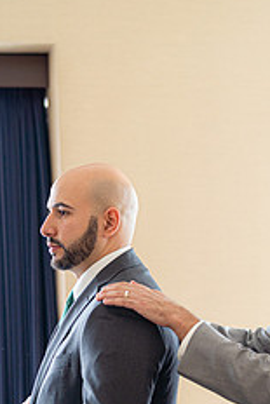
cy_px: 338
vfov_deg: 20.7
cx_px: 188
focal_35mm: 97
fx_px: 1090
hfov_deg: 14.1
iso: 800
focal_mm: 50
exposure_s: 1/160
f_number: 2
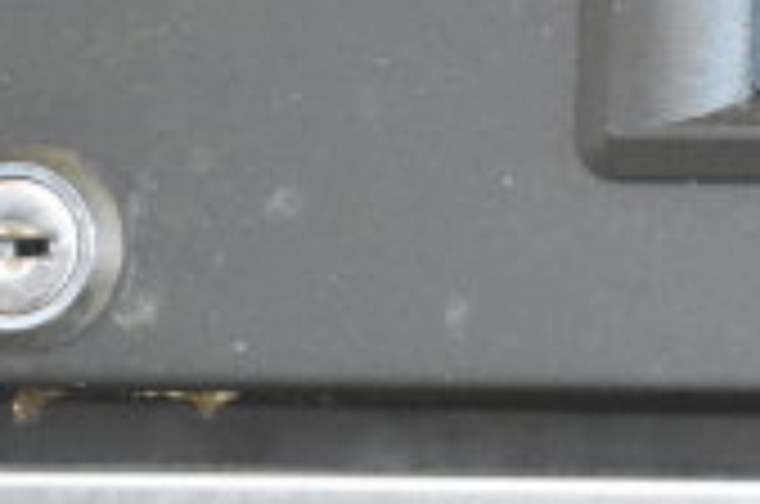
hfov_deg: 8.7
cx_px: 1349
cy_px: 74
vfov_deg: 6.0
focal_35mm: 228
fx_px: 4804
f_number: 5
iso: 6400
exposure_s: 1/60
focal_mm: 42
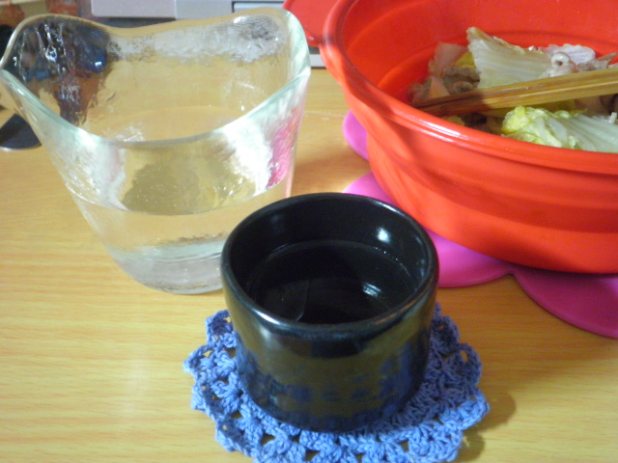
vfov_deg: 30.9
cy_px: 232
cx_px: 309
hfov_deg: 40.4
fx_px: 839
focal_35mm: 47
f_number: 3.4
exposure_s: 1/2
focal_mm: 8.3
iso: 400
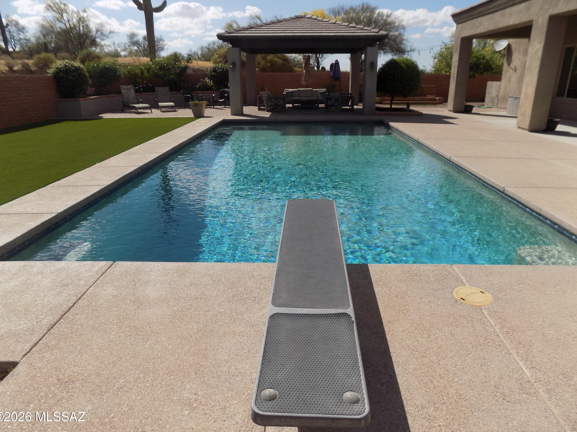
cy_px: 212
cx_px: 294
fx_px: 400
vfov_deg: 56.8
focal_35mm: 24
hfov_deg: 71.6
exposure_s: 1/200
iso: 80
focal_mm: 4
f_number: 9.9
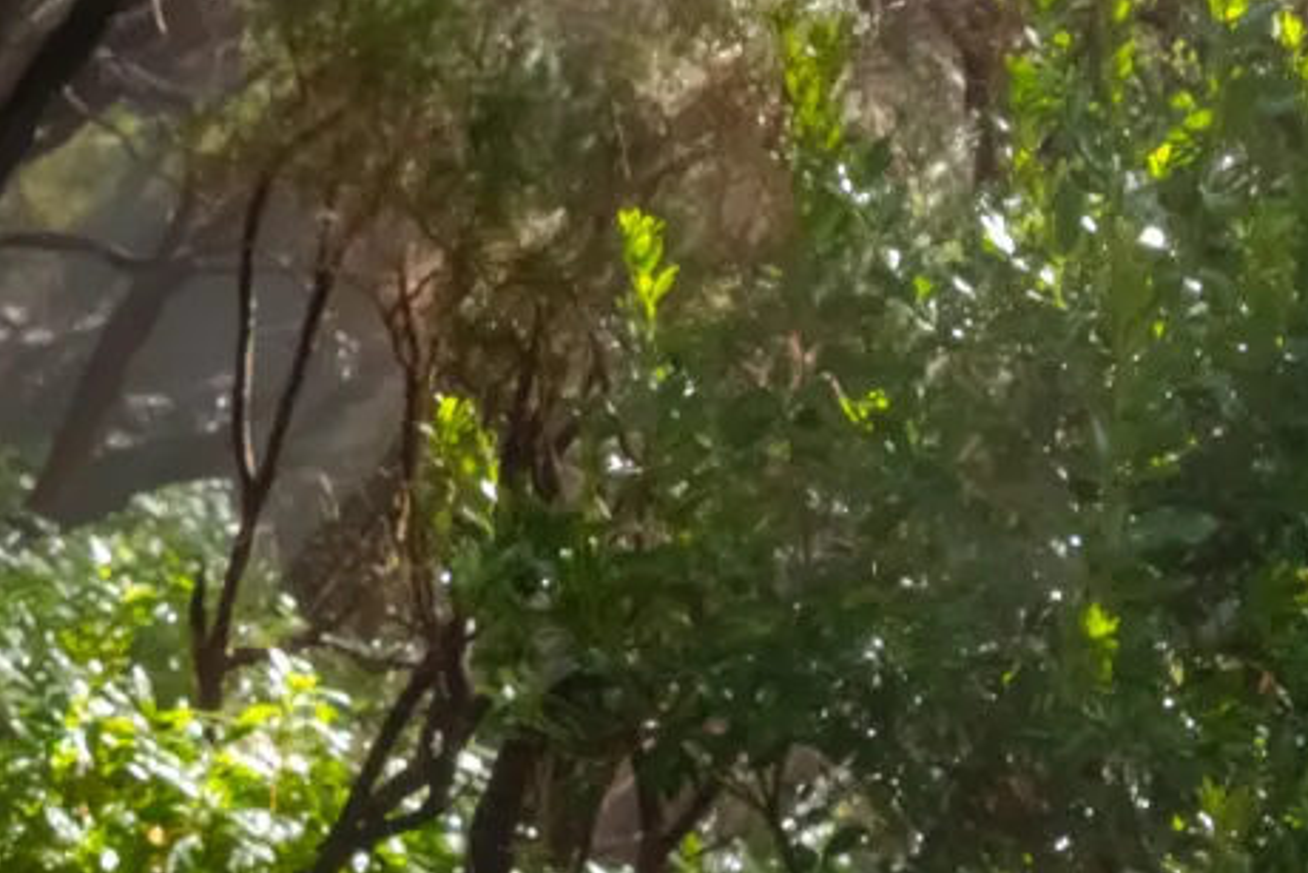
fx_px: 10321
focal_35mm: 284
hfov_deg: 7.2
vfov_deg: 4.8
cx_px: -236
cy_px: 45
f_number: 8
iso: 1000
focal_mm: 43.9
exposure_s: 1/350
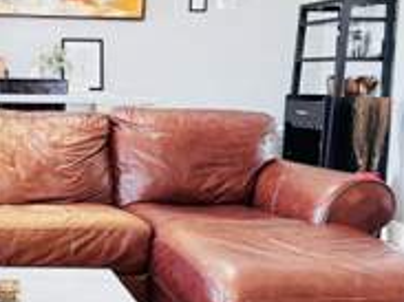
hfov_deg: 28.0
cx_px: -40
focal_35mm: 63
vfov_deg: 23.3
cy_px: 140
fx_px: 735
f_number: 1.78
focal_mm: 6.76
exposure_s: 1/60
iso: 500
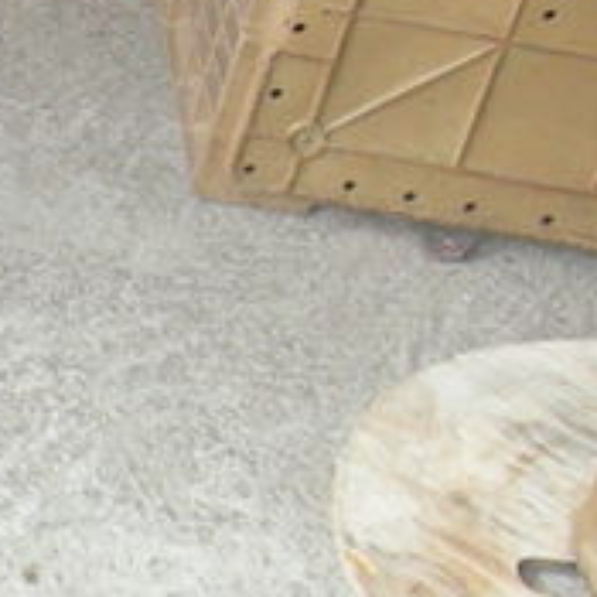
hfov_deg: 8.2
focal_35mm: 192
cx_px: -965
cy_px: 764
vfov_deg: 9.0
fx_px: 3746
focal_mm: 7.8
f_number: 2.8
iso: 160
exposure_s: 1/30.7
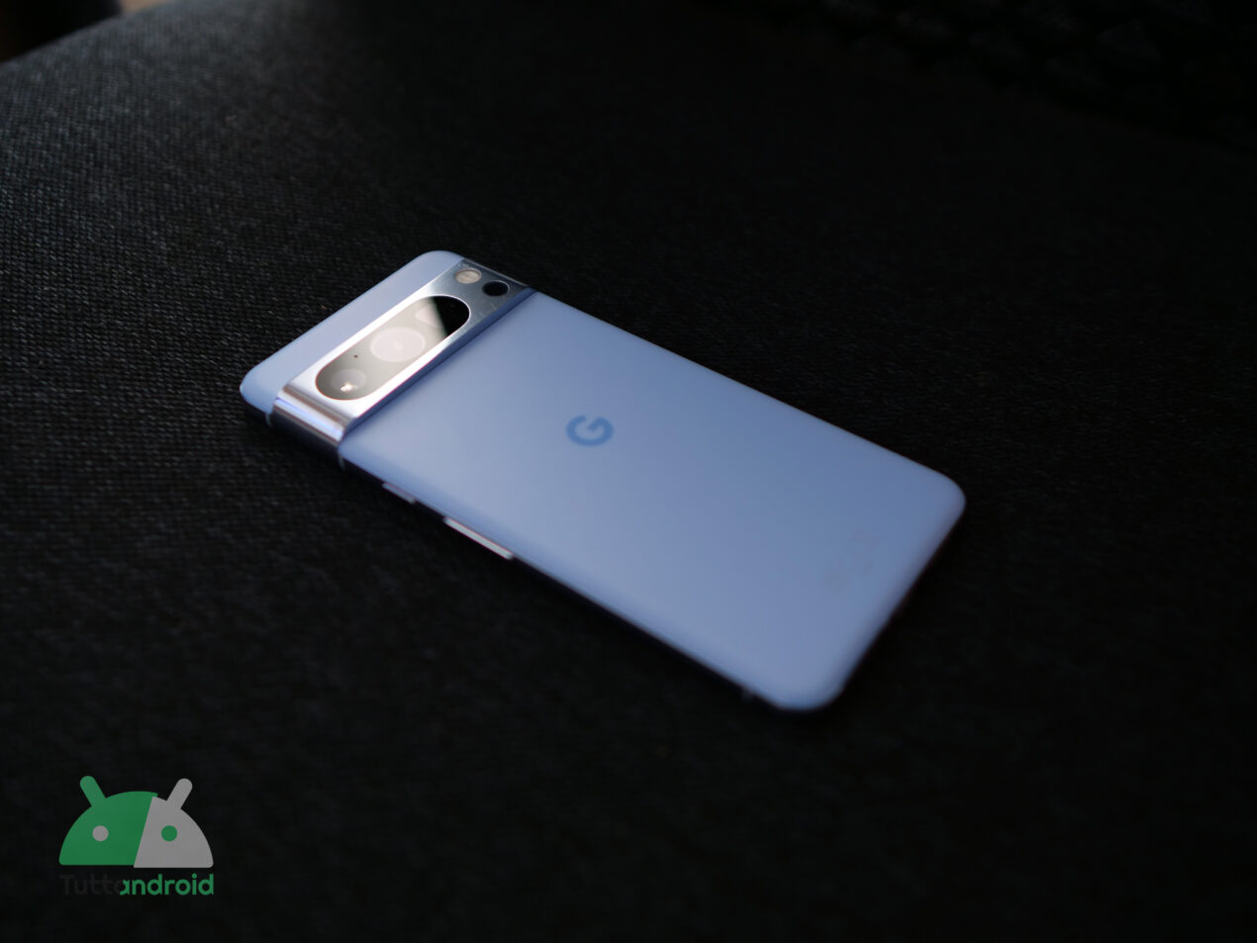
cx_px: 628
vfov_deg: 44.2
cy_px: 472
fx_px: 1162
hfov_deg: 56.8
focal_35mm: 32
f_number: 1.6
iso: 200
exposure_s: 1/100
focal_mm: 16
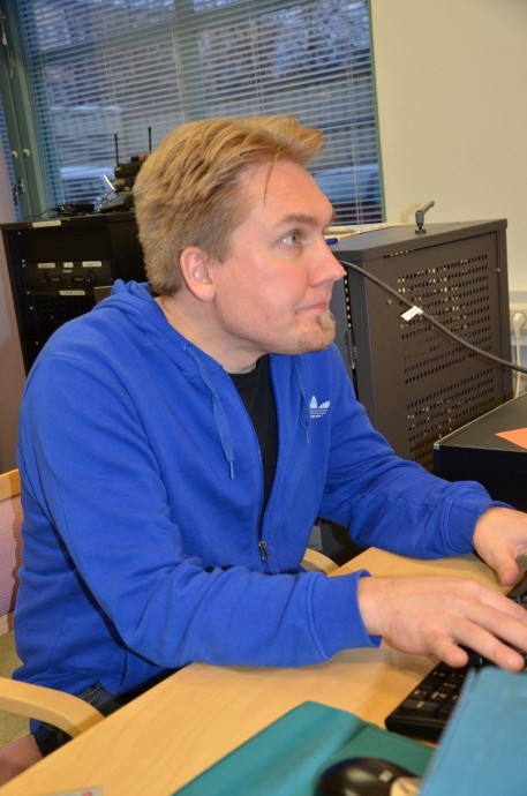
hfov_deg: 29.7
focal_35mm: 45
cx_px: 264
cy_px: 398
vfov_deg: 43.7
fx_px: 993
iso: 800
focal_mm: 30
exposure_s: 1/60
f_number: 4.2
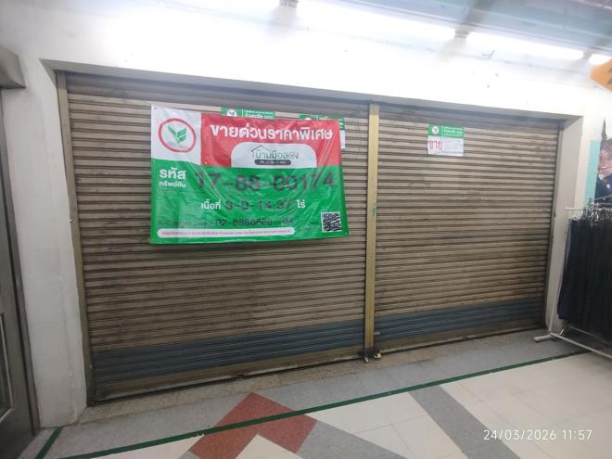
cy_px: 230
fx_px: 265
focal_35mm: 15
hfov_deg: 98.2
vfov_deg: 81.7
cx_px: 306
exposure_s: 1/33
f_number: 2.2
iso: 100
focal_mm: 1.65
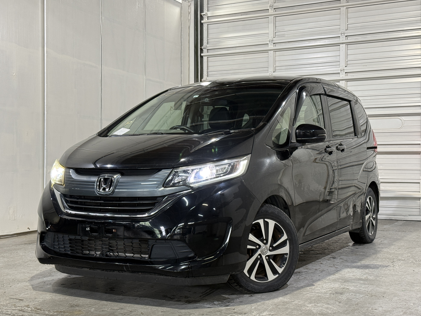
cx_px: 212
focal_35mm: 49
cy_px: 160
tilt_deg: +0.4
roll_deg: -0.7
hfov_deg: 38.9
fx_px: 596
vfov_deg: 29.7
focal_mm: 6.76
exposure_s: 1/60
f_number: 1.78
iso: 125
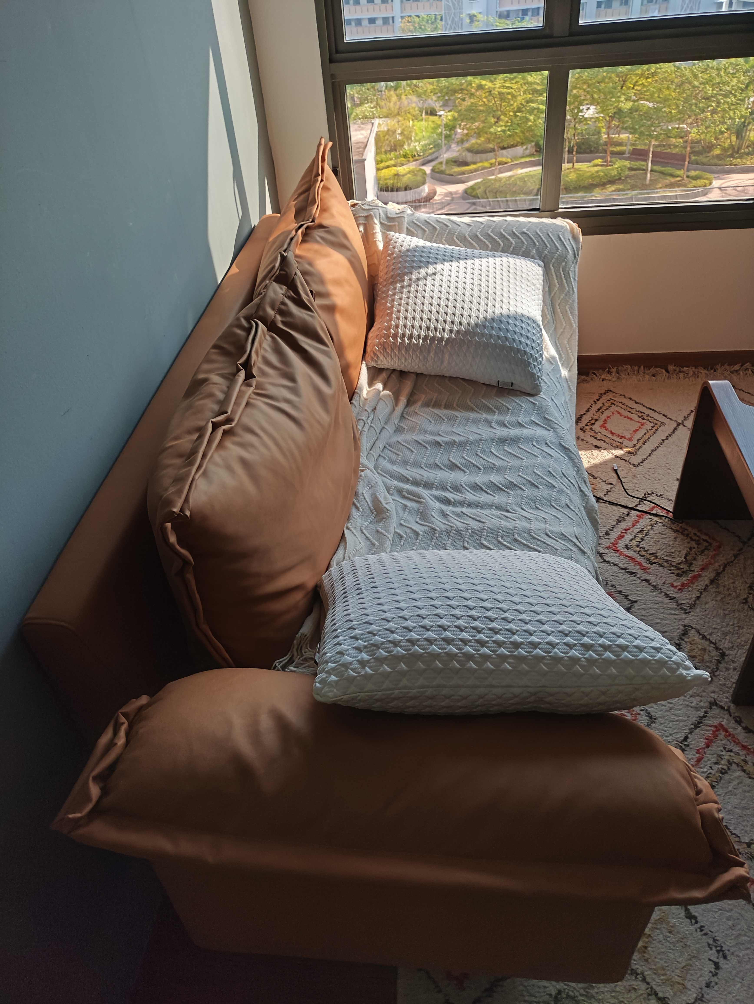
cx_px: 377
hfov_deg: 56.9
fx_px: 697
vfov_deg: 71.6
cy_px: 502
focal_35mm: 24
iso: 1130
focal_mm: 4.68
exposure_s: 1/50
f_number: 1.8
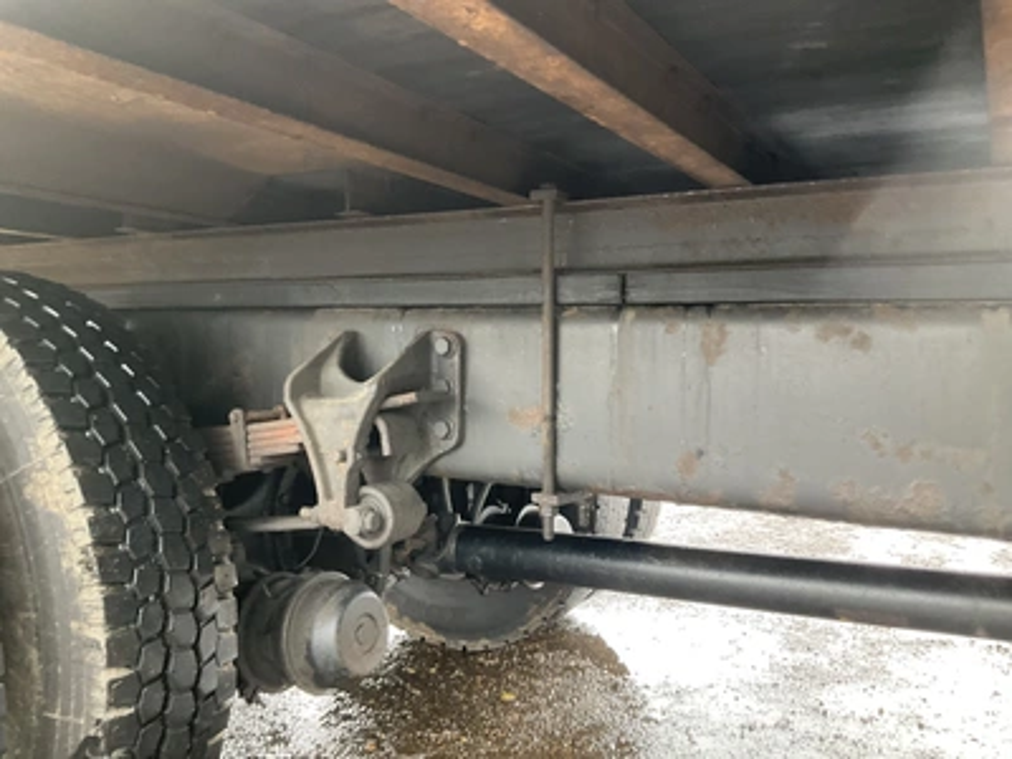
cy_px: 380
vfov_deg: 48.2
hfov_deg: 61.7
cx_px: 506
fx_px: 848
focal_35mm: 29
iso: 125
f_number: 1.8
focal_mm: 3
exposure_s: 1/60
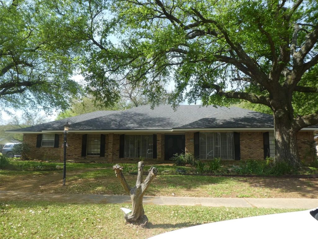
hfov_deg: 71.6
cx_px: 159
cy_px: 120
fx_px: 220
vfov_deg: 56.8
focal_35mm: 24
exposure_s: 1/400
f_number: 3.3
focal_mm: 4.3
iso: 80
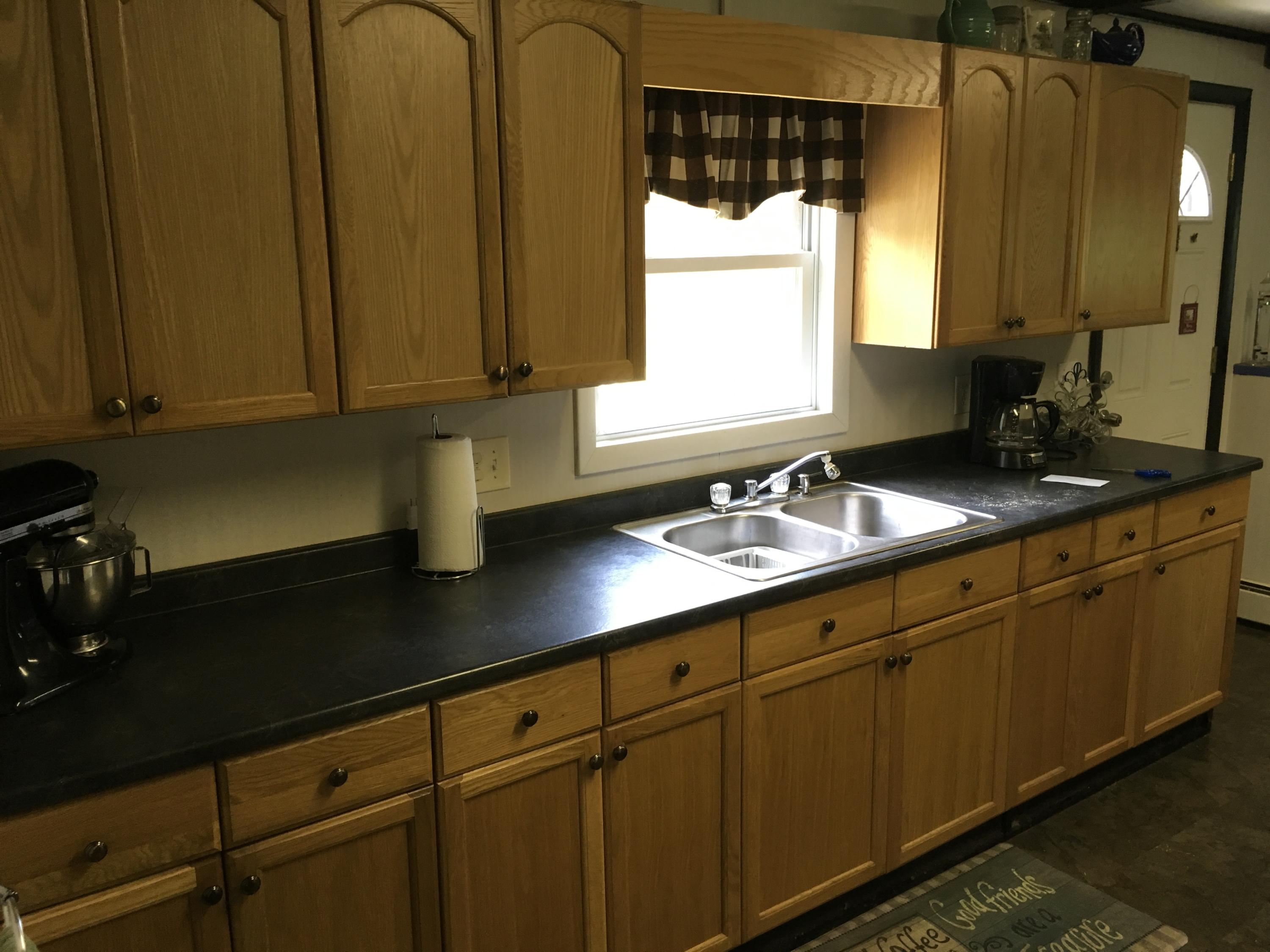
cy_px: 476
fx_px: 1064
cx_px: 635
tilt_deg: -11.8
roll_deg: +2.0
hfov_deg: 61.7
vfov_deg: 48.2
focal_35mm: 29
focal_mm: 4.15
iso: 100
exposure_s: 1/30
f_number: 2.2
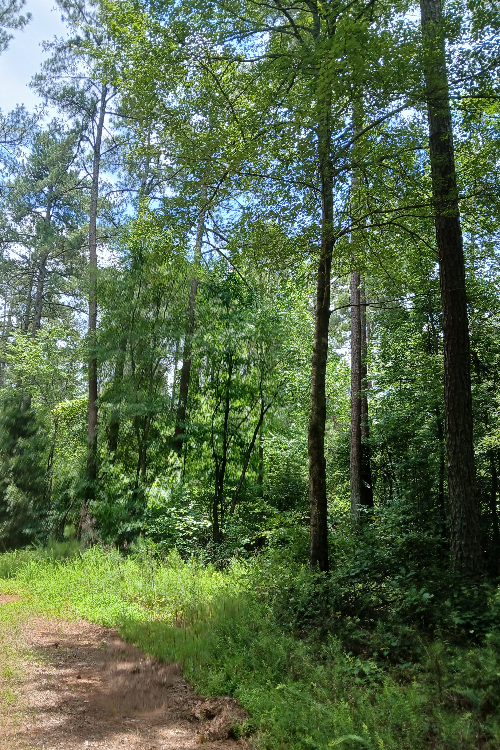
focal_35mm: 28
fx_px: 583
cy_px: 372
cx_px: 215
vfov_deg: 65.5
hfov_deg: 46.3
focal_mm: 3.98
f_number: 1.8
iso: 20
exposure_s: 1/175
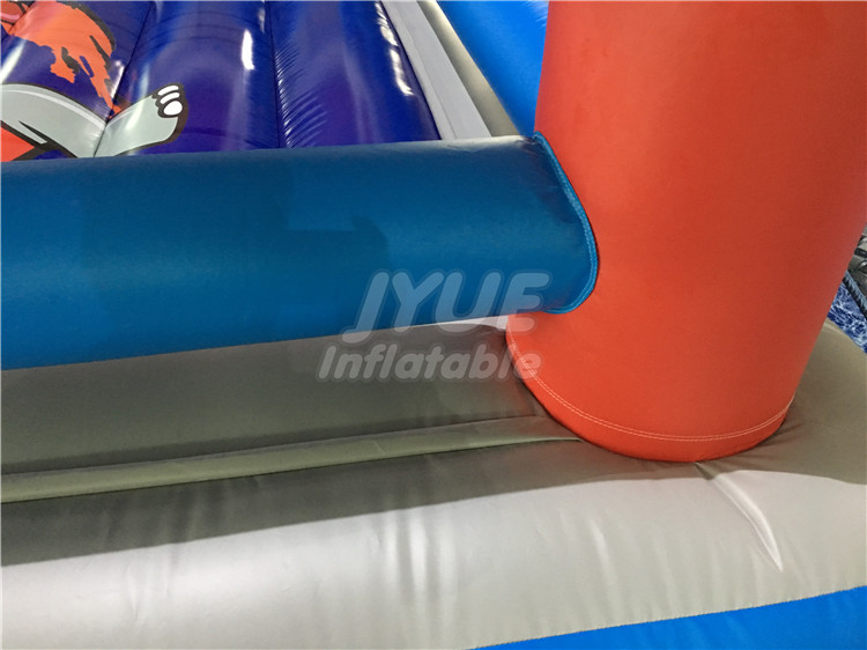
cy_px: 325
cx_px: 434
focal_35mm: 29
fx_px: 726
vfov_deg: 48.2
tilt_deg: -38.5
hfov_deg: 61.7
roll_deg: -1.4
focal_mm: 4.15
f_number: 2.2
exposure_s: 1/8
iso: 160
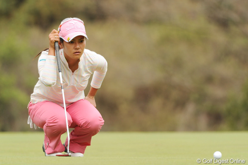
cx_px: 124
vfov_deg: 3.3
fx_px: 2893
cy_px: 82
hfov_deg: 4.9
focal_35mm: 420
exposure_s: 1/1600
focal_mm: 420
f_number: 5.6
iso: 800
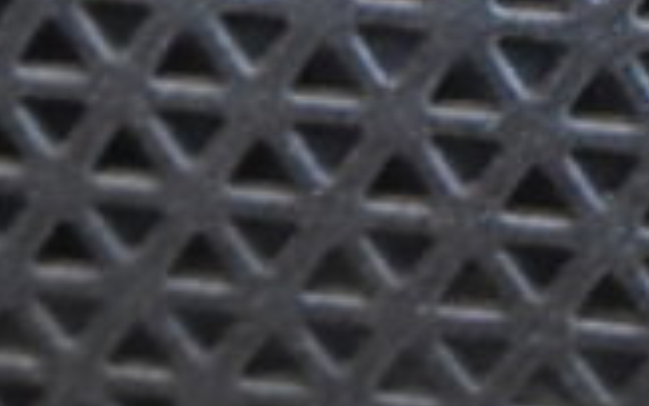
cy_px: -1136
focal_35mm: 394
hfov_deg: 5.3
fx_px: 6971
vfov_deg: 3.2
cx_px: 362
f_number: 5.3
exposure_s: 1/80
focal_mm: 46
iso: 5600
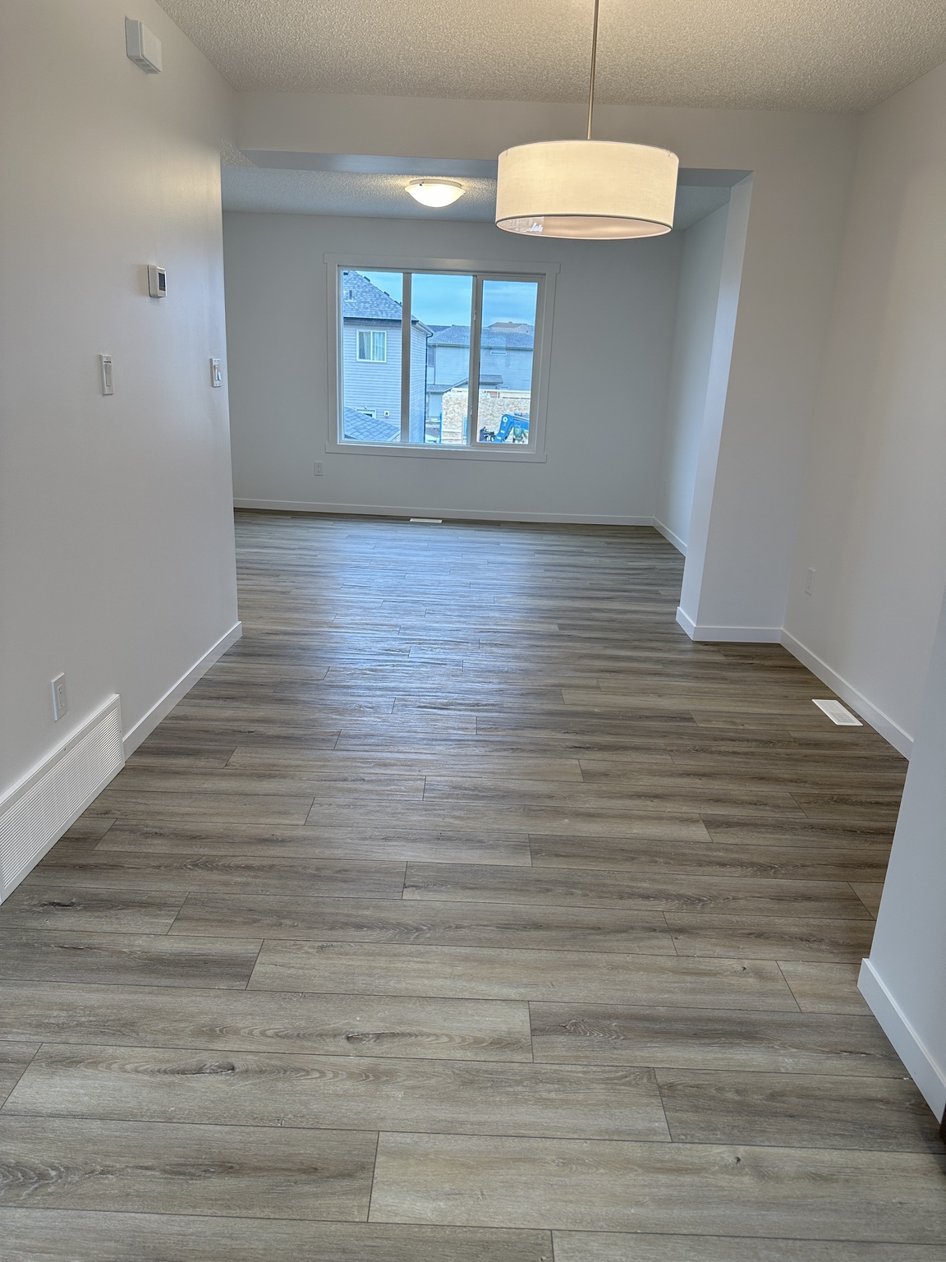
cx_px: 473
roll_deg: -2.8
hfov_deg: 56.8
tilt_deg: -17.1
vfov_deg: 71.6
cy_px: 631
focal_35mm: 24
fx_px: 875
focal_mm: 6.86
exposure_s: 1/126
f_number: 1.78
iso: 125
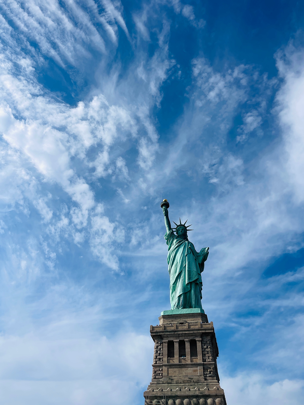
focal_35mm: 26
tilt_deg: +47.0
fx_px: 304
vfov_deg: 67.3
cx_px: 152
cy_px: 202
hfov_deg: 53.1
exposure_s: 1/7813
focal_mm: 4.2
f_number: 1.6
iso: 32
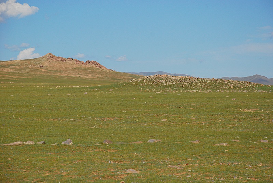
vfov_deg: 10.8
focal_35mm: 128
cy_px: 92
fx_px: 968
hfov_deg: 16.0
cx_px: 136
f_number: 5.6
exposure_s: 1/2000
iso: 400
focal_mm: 85
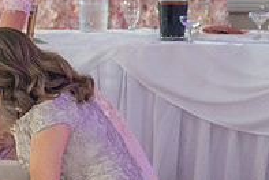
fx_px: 1429
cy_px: 176
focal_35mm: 191
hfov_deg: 10.3
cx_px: -170
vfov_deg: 7.2
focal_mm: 55
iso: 400
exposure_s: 1/100
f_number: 2.8
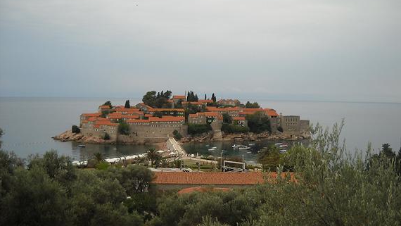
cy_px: 131
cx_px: 200
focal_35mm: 45
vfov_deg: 26.5
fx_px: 479
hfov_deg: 45.5
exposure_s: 1/141
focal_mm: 6.72
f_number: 5.5
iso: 64
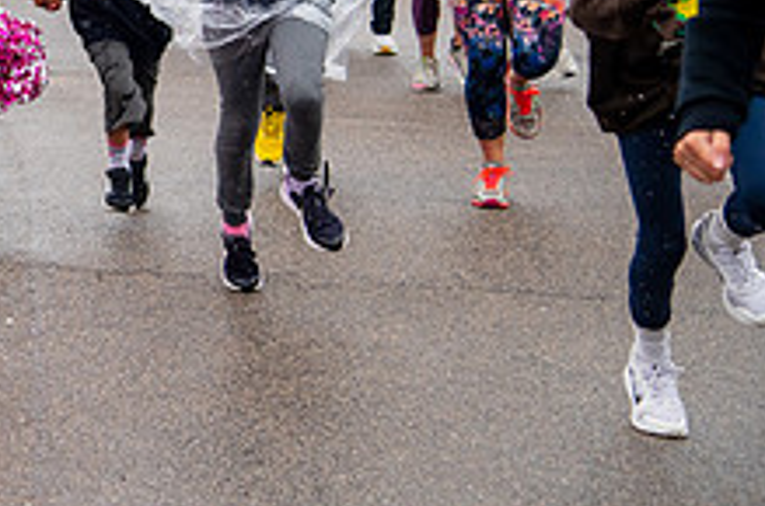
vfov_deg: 9.8
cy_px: -52
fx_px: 2926
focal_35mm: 138
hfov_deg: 14.3
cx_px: -203
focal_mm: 52
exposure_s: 1/1250
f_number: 4
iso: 1600
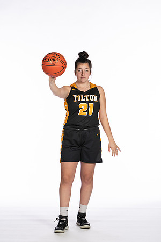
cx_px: 80
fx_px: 755
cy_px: 121
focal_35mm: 112
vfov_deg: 18.2
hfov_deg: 12.2
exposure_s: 1/100
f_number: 5.6
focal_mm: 75
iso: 100
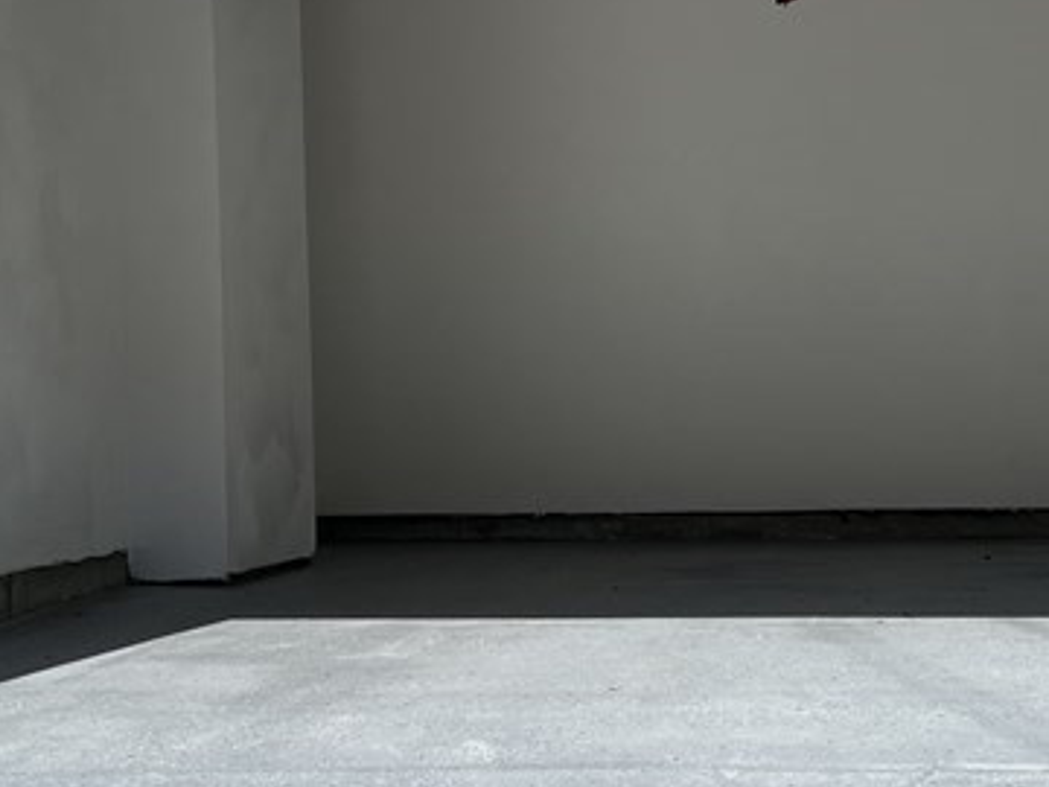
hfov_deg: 26.1
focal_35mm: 74
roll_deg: +1.6
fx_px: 2242
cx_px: 734
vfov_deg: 19.9
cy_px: 423
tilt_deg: -1.9
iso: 50
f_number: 1.5
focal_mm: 5.7
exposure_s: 1/3571
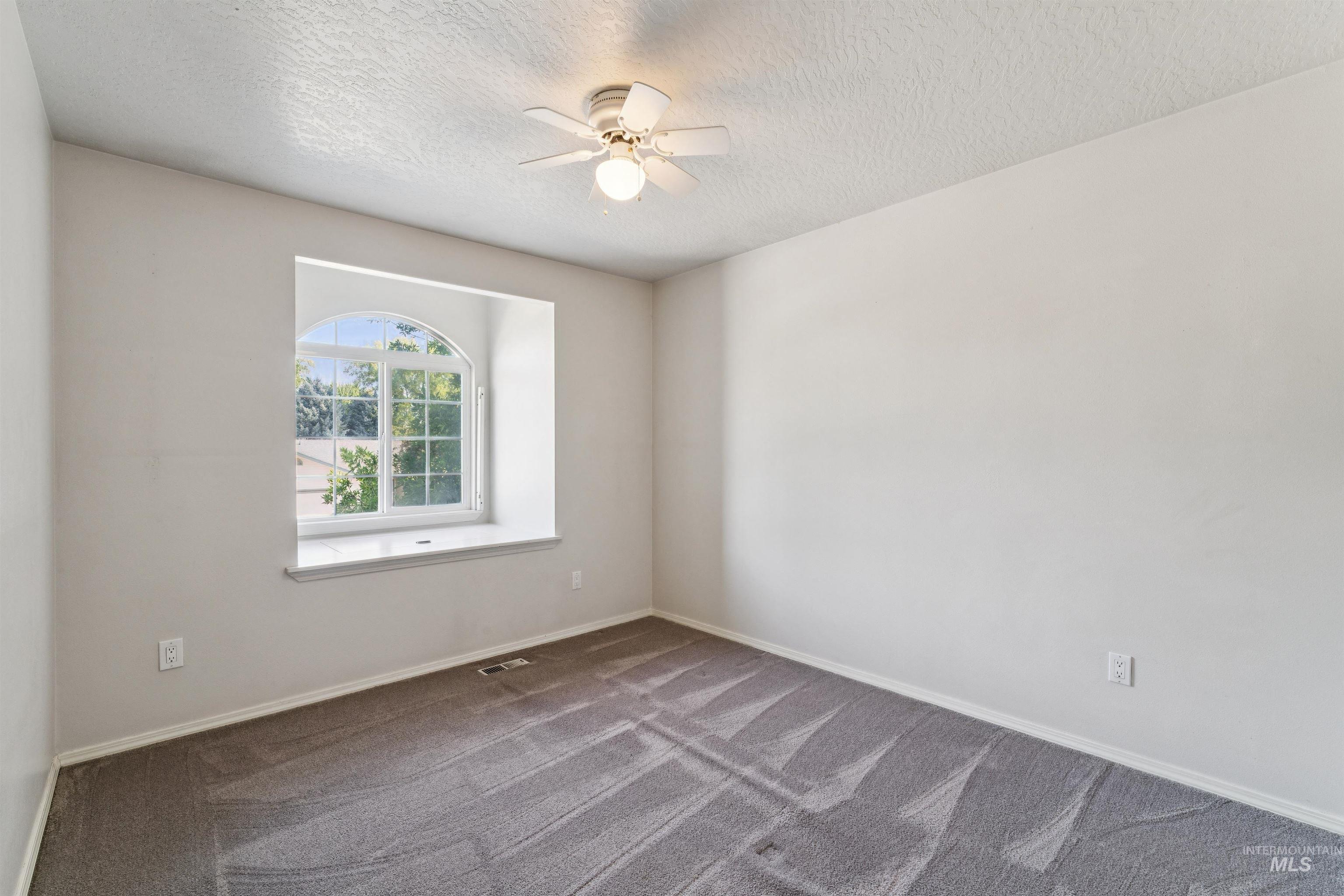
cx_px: 672
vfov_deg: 74.1
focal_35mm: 16
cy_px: 448
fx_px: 594
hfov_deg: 97.1
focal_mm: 15.9
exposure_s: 1/10
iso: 400
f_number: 13
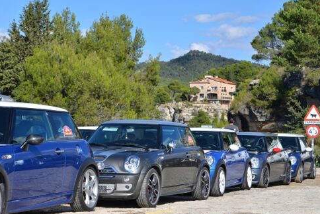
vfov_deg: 14.4
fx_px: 845
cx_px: 114
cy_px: 119
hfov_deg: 21.4
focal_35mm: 95
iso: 100
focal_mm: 48
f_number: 9
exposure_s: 1/320
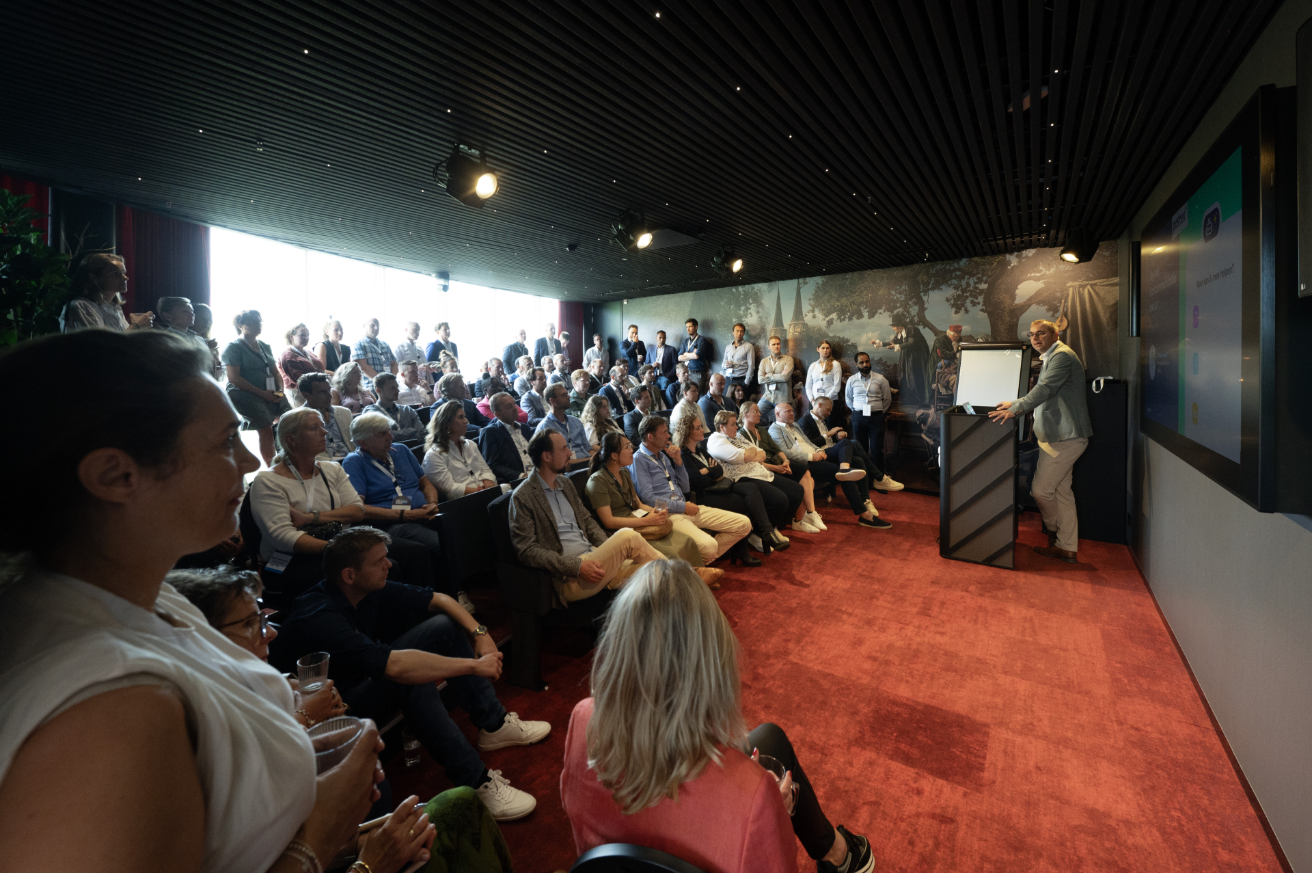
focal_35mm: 14
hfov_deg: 104.3
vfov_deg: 81.1
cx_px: 656
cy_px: 436
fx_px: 510
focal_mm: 14
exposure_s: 1/30
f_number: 6.3
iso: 2500
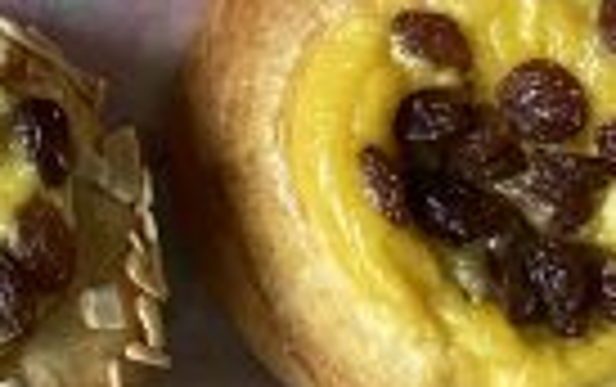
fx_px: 2252
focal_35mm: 134
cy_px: -320
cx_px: -596
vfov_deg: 9.3
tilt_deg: -69.6
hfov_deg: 13.5
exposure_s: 1/60
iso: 320
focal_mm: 4.25
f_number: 1.8
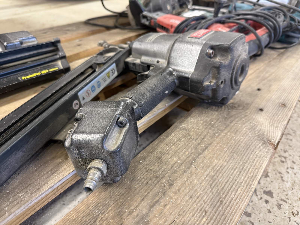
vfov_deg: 56.8
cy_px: 112
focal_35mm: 24
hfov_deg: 71.6
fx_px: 208
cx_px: 150
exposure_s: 1/50
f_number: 1.78
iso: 200
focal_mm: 6.76
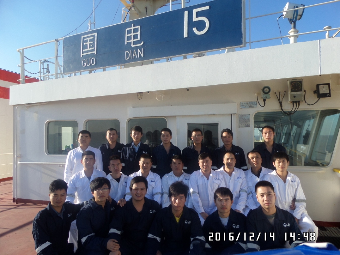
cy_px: 128
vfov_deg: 56.8
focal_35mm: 24
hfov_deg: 71.6
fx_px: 236
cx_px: 170
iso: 80
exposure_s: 1/500
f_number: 3.6
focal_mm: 4
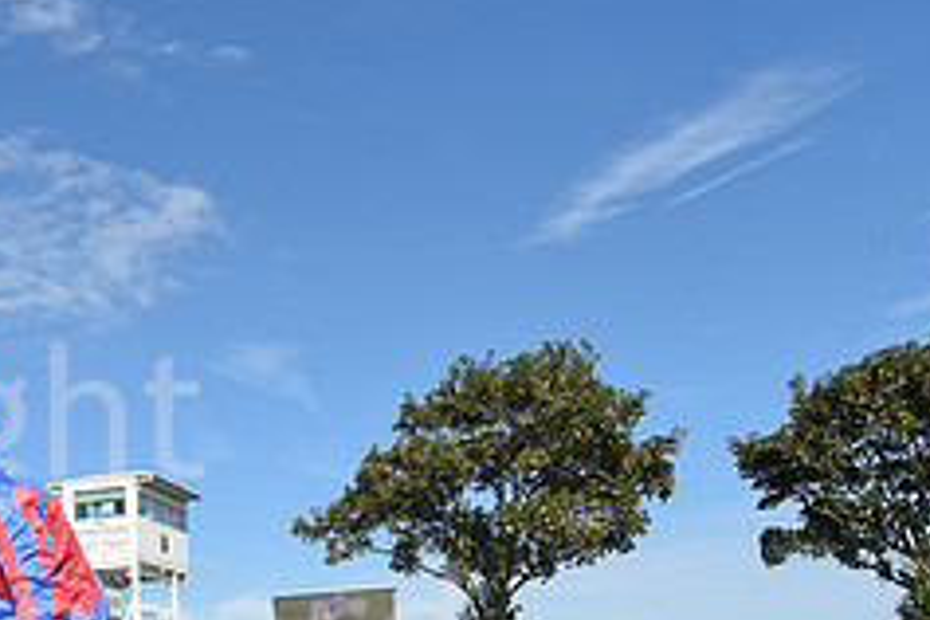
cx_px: -39
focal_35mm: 44
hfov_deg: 38.5
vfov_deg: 28.0
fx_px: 1137
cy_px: 669
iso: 320
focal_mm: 18
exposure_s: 1/1250
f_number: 7.1
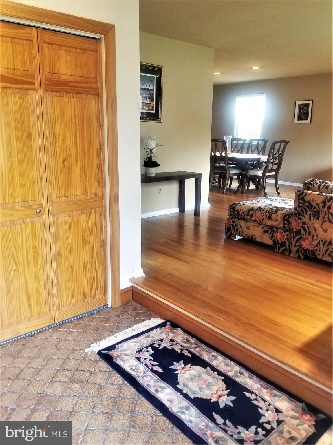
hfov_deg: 53.0
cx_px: 166
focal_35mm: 26
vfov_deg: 67.3
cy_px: 222
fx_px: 334
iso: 200
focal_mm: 4.25
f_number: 1.7
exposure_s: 1/30
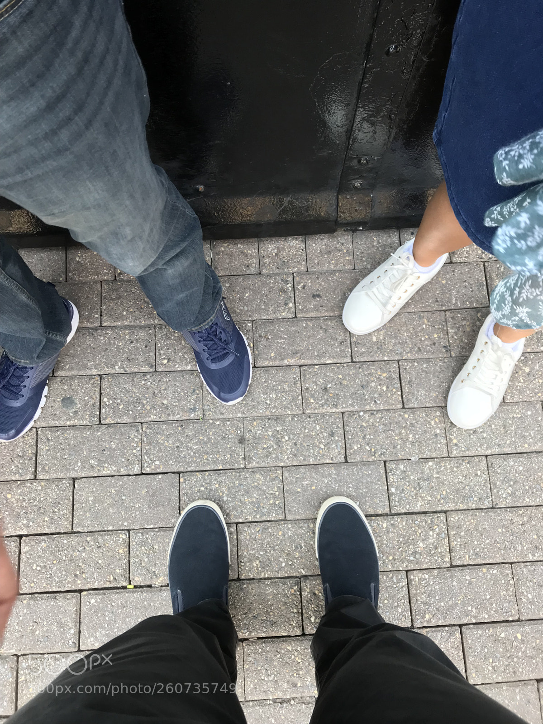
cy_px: 362
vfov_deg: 63.4
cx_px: 272
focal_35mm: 28
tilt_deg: -77.4
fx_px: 586
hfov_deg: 49.7
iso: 40
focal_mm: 3.99
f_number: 1.8
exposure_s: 1/120
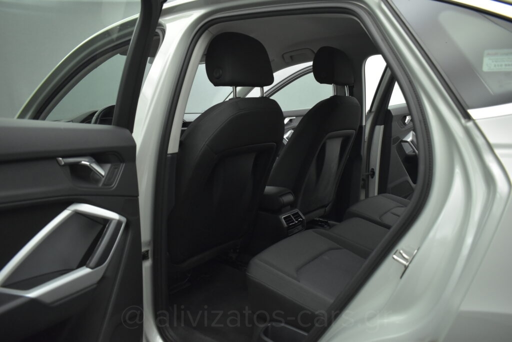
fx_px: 384
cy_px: 171
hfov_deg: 67.4
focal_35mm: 27
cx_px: 256
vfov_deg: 48.0
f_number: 3.5
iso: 1600
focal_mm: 18
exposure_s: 1/125
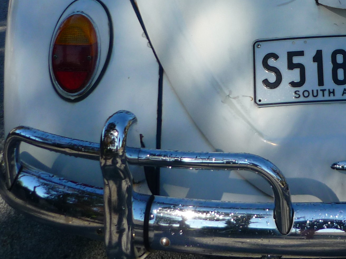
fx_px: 819
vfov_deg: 17.5
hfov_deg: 23.3
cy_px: -16
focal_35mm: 82
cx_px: 308
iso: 100
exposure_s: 1/125
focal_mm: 5.5
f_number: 8
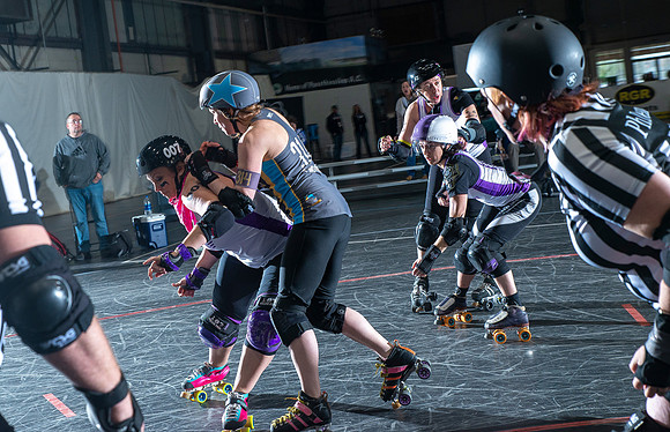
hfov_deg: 36.2
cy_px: 176
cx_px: 287
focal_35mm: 55
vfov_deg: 23.8
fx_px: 1022
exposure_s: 1/160
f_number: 7.1
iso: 800
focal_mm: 48
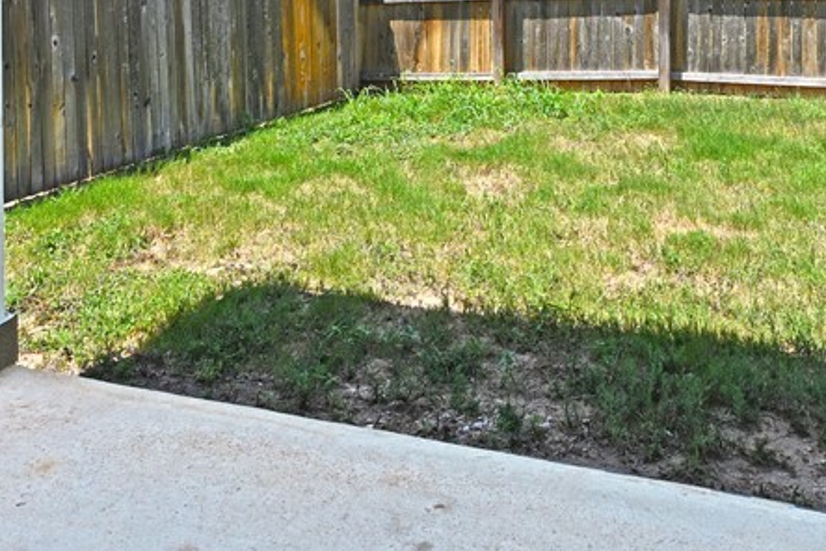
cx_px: 510
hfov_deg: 44.2
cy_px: -14
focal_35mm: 44
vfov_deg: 28.4
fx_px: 1009
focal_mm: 12
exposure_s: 1/160
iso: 64
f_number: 6.3
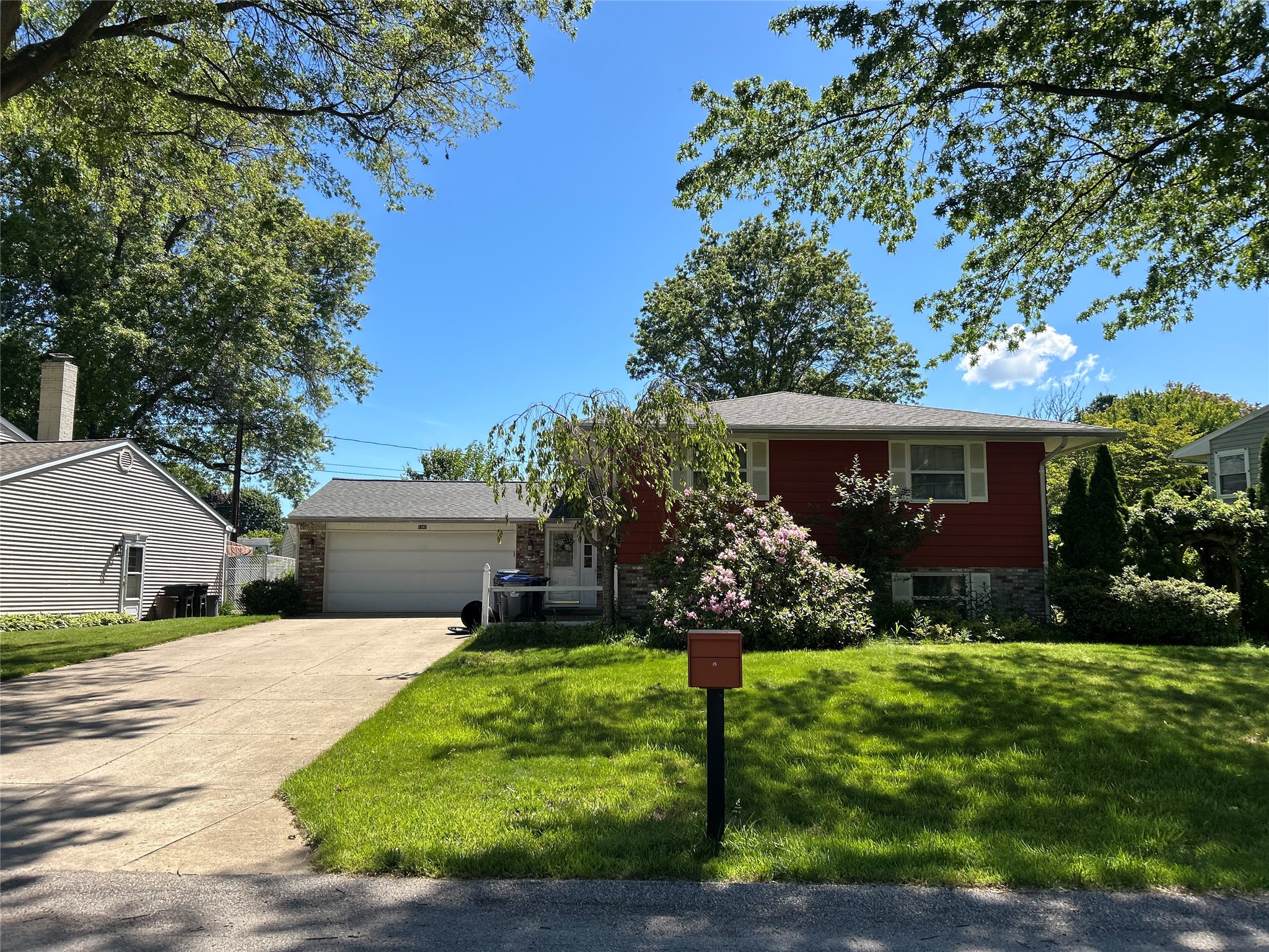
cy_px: 476
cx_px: 634
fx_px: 953
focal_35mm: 26
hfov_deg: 67.3
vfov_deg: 53.1
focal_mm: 5.7
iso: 50
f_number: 1.5
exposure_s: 1/3257
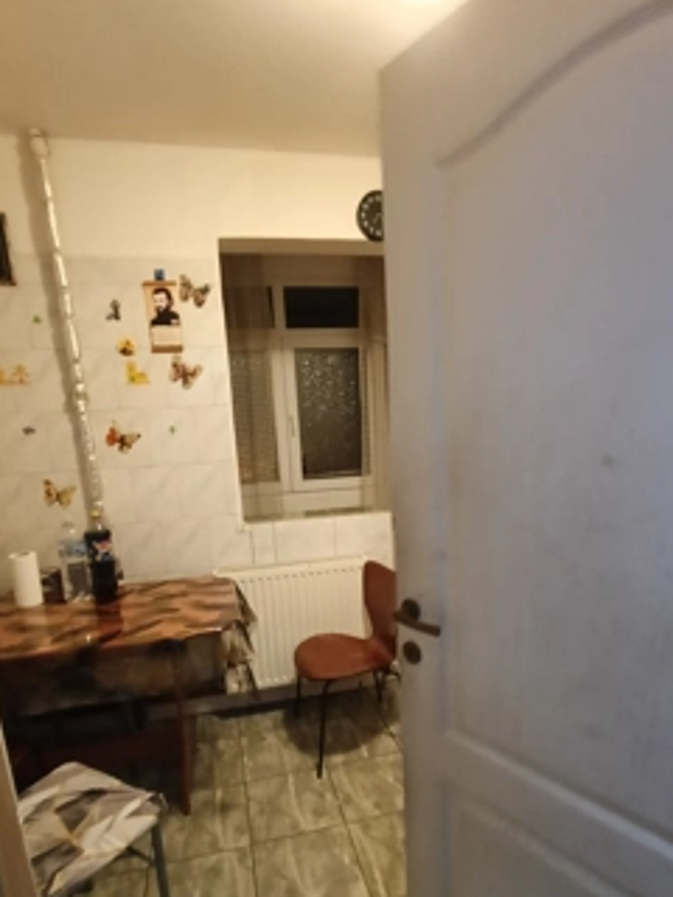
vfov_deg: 80.9
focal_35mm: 20
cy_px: 533
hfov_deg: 66.0
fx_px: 518
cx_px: 336
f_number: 2.2
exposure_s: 1/16.7
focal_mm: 1.68
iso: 640
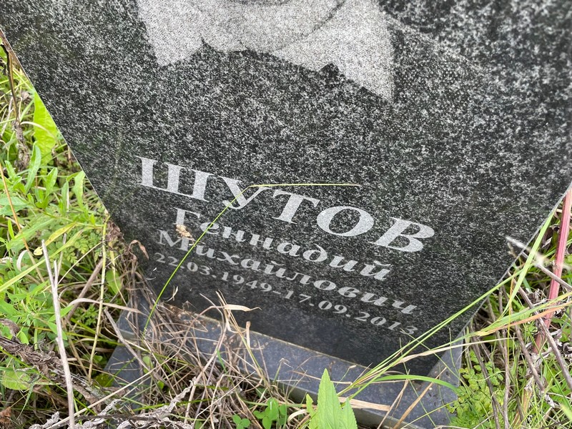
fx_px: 430
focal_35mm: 26
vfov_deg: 53.1
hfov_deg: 67.3
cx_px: 286
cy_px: 214
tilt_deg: -54.4
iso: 40
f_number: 1.6
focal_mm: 4.2
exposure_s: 1/121
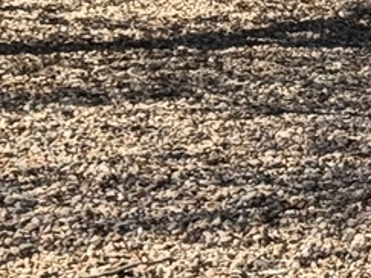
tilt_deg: -4.6
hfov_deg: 6.7
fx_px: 3053
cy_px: -365
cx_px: 776
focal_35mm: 285
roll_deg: +0.9
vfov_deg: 5.1
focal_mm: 6.76
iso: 64
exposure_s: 1/3817
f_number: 1.78
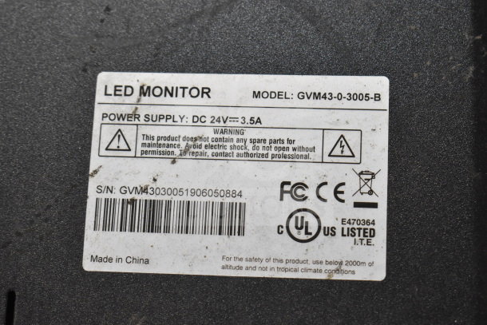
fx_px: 1116
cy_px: 162
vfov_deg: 16.6
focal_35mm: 82
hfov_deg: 24.6
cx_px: 244
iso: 1600
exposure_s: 1/100
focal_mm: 55
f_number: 5.6
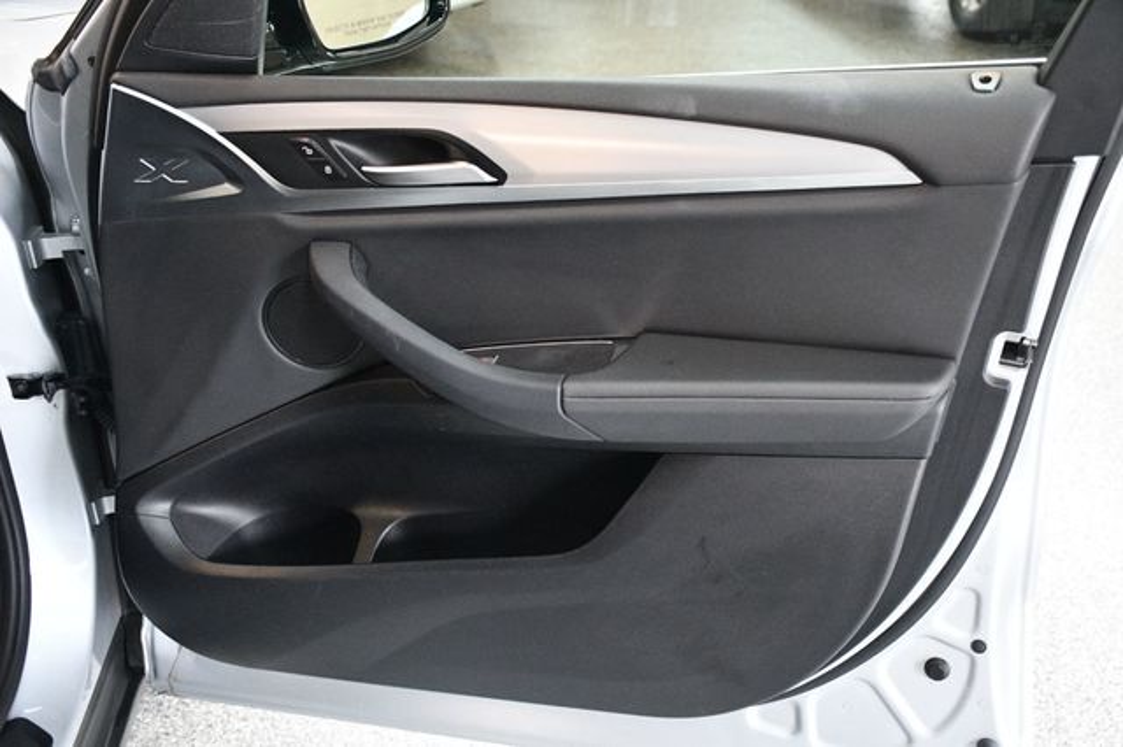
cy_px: 374
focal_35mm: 40
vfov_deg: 33.4
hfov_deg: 48.5
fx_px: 1247
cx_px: 562
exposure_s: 1/60
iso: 3600
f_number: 4
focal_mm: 27
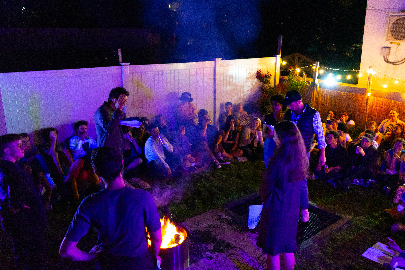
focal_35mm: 31
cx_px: 195
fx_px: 349
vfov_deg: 42.3
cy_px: 130
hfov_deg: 60.3
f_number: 3.5
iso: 2500
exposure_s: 1/25
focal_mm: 28
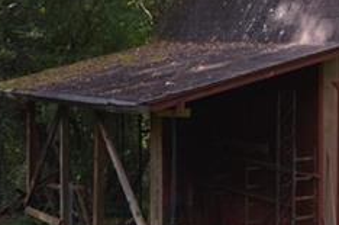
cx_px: 417
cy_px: 59
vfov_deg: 14.7
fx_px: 865
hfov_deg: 20.6
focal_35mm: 92
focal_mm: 14
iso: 400
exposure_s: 1/250
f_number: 4.8
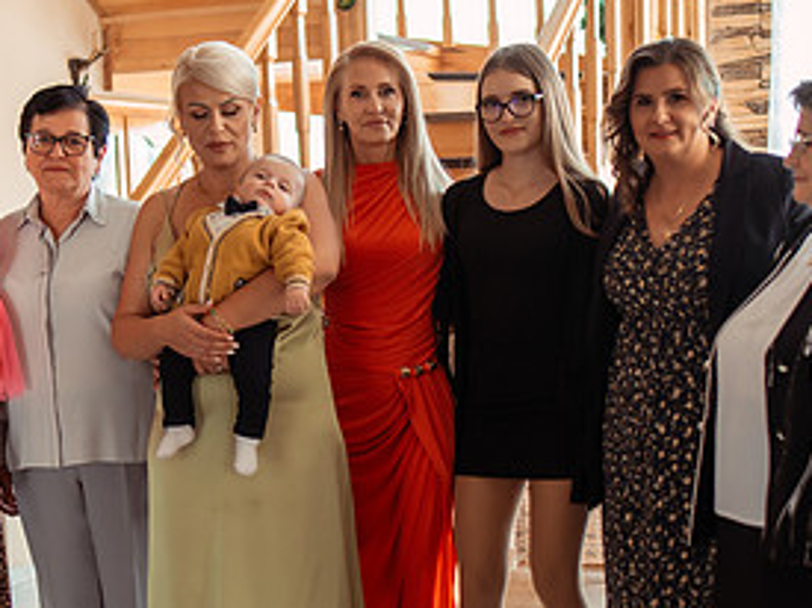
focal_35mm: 71
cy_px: 465
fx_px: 1665
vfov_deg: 20.5
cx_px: 396
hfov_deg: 27.4
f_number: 2.2
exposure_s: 1/160
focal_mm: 35
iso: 1000
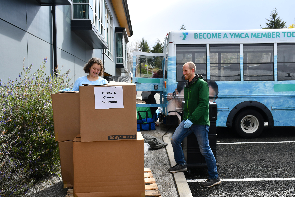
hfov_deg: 49.6
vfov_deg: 34.2
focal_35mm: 39
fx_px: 320
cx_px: 148
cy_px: 98
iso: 200
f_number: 7.1
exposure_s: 1/250
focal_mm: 26
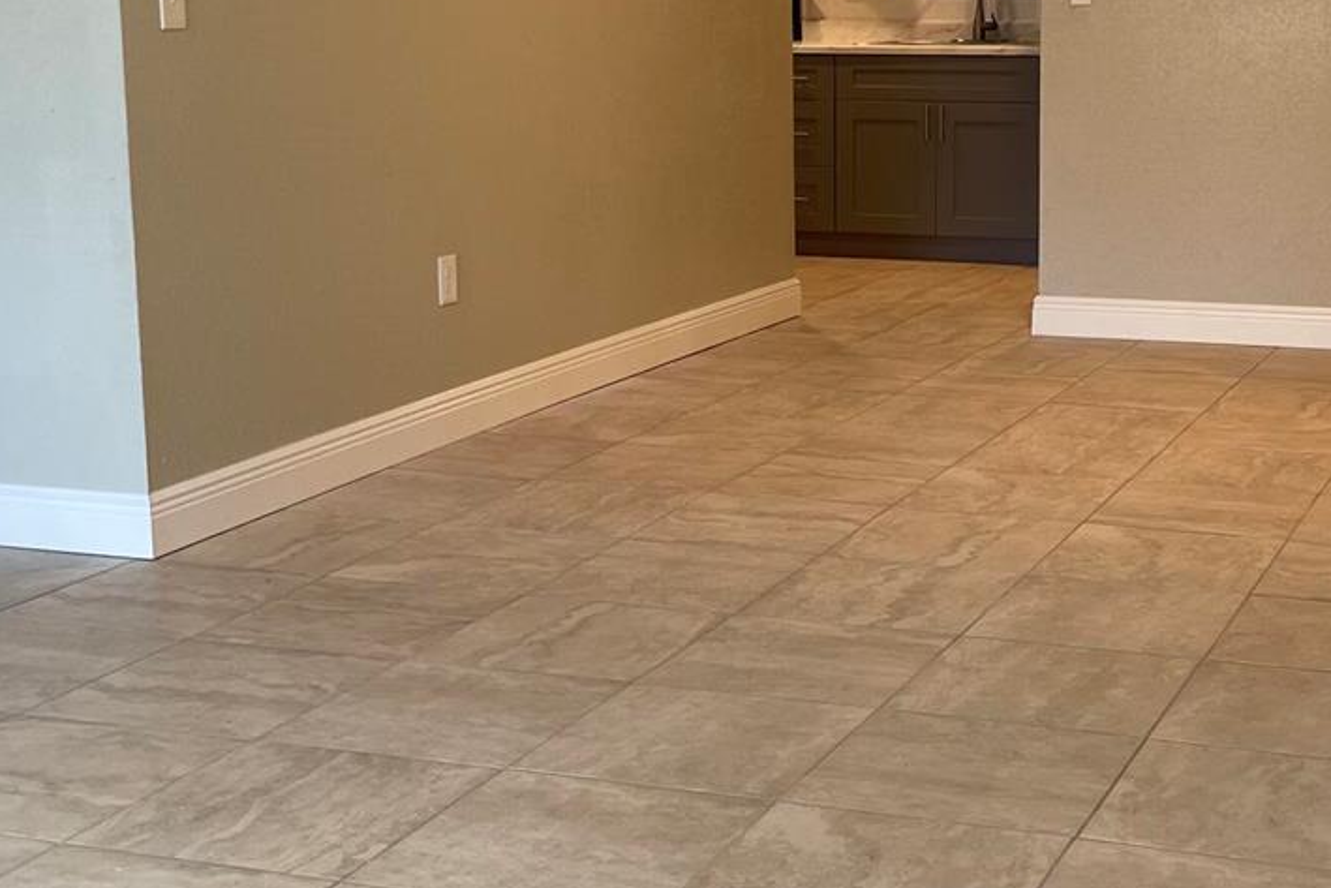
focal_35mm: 61
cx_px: 865
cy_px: 345
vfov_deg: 22.2
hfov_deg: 32.7
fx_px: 2256
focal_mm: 4.2
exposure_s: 1/60
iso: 64
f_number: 1.6
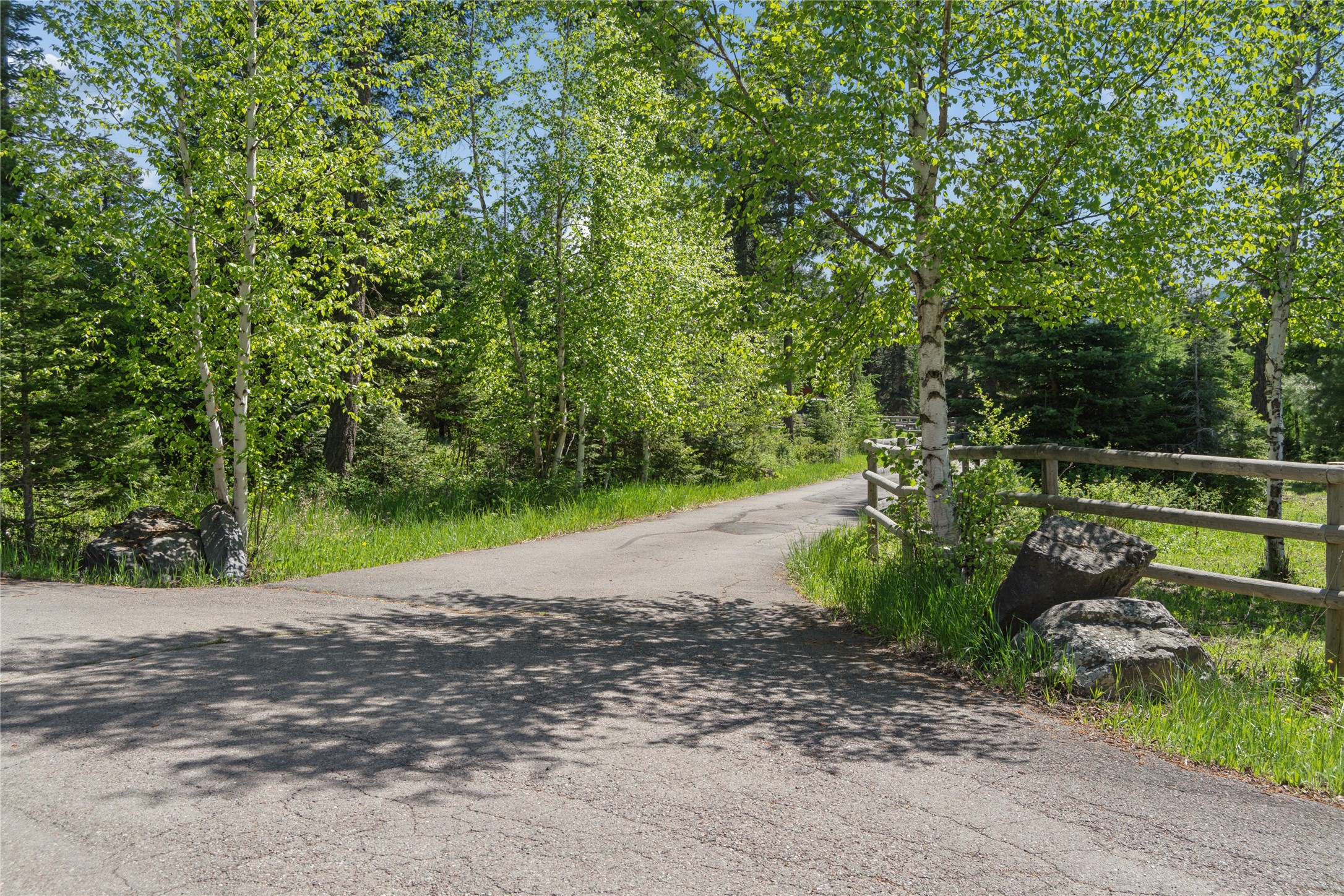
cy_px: 448
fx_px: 1269
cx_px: 672
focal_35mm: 34
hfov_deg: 55.8
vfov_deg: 38.9
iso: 100
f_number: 6.3
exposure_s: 1/320
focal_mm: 23
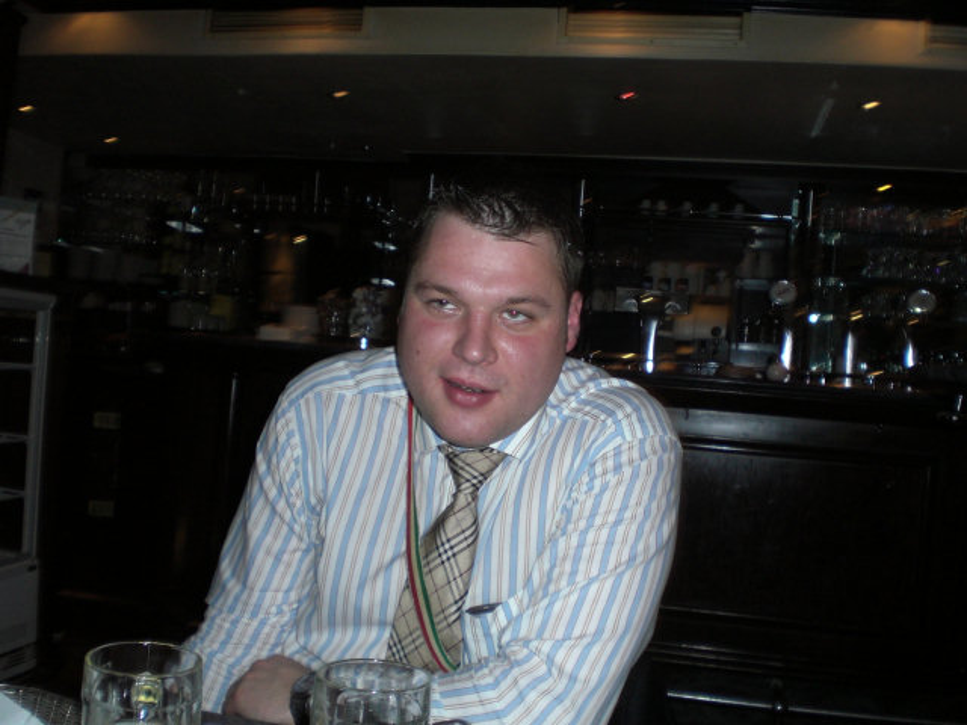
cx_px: 484
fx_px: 1062
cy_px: 362
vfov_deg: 37.7
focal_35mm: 38
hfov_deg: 49.0
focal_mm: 6.3
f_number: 3.1
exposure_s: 1/60
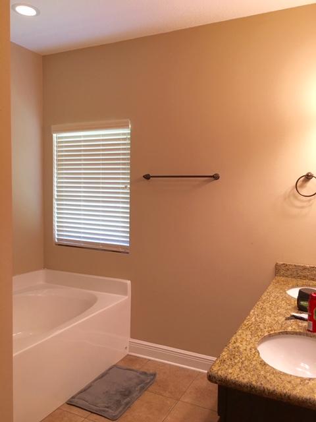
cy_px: 211
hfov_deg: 48.2
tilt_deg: -2.8
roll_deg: -0.5
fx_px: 353
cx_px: 158
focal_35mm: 29
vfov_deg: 61.7
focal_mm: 4.15
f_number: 2.2
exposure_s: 1/15
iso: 40
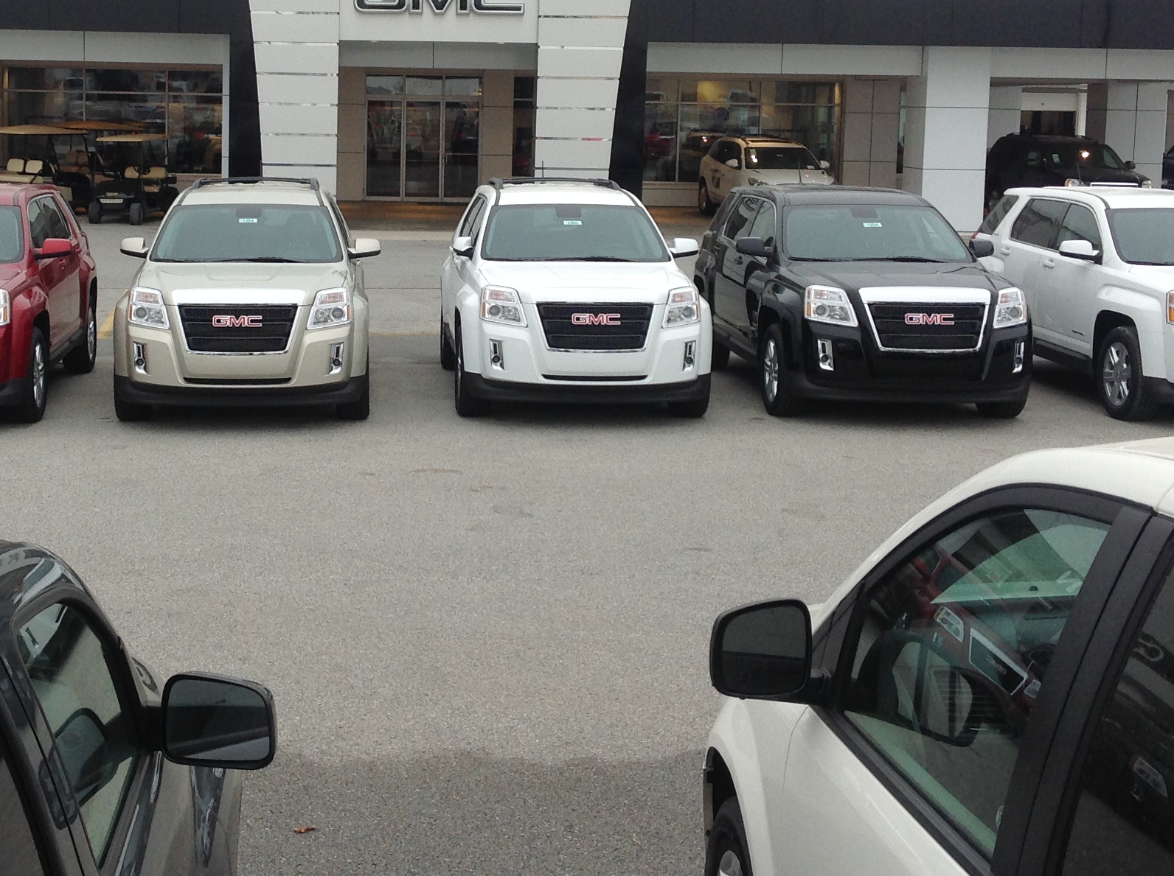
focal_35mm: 57
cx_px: 409
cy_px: 257
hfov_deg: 33.6
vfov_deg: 25.4
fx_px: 1930
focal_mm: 4.28
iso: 50
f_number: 2.4
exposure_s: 1/236
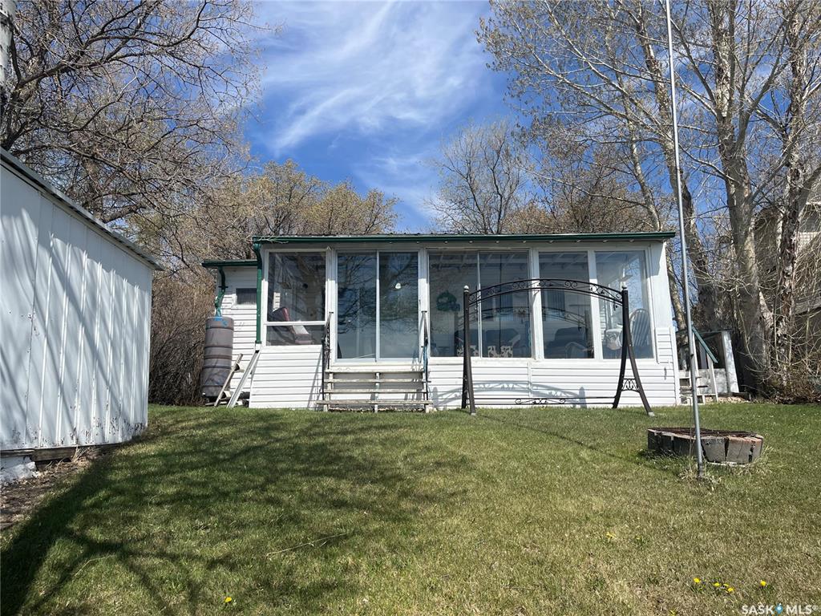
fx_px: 617
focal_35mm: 26
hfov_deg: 67.3
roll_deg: +2.1
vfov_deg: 53.1
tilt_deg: +10.3
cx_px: 410
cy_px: 308
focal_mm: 5.1
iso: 50
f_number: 1.6
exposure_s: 1/4310
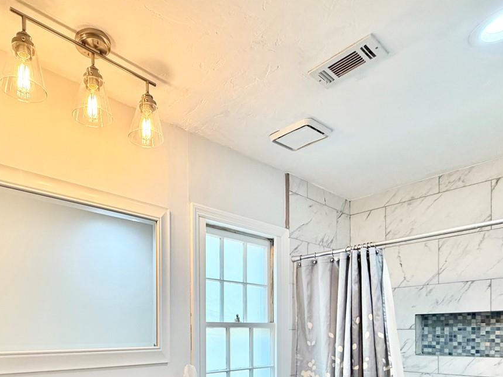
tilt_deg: +0.1
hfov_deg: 66.1
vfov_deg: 47.8
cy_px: 337
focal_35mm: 26
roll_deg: +1.4
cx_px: 183
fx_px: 378
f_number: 2.2
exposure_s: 1/120
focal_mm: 2.22
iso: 200
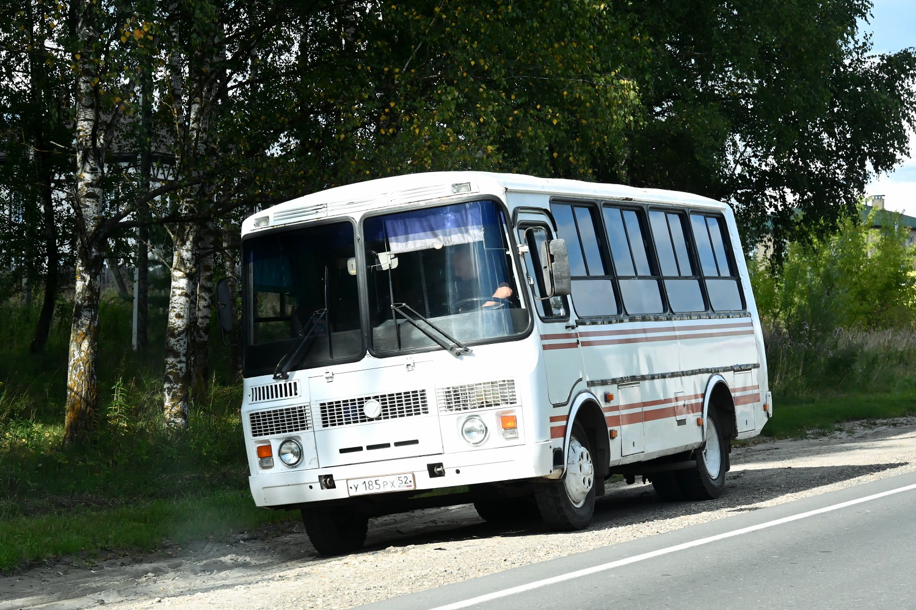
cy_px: 305
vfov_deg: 18.2
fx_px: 1908
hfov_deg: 27.0
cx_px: 458
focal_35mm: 75
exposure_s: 1/3200
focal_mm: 75
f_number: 7.1
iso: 2500
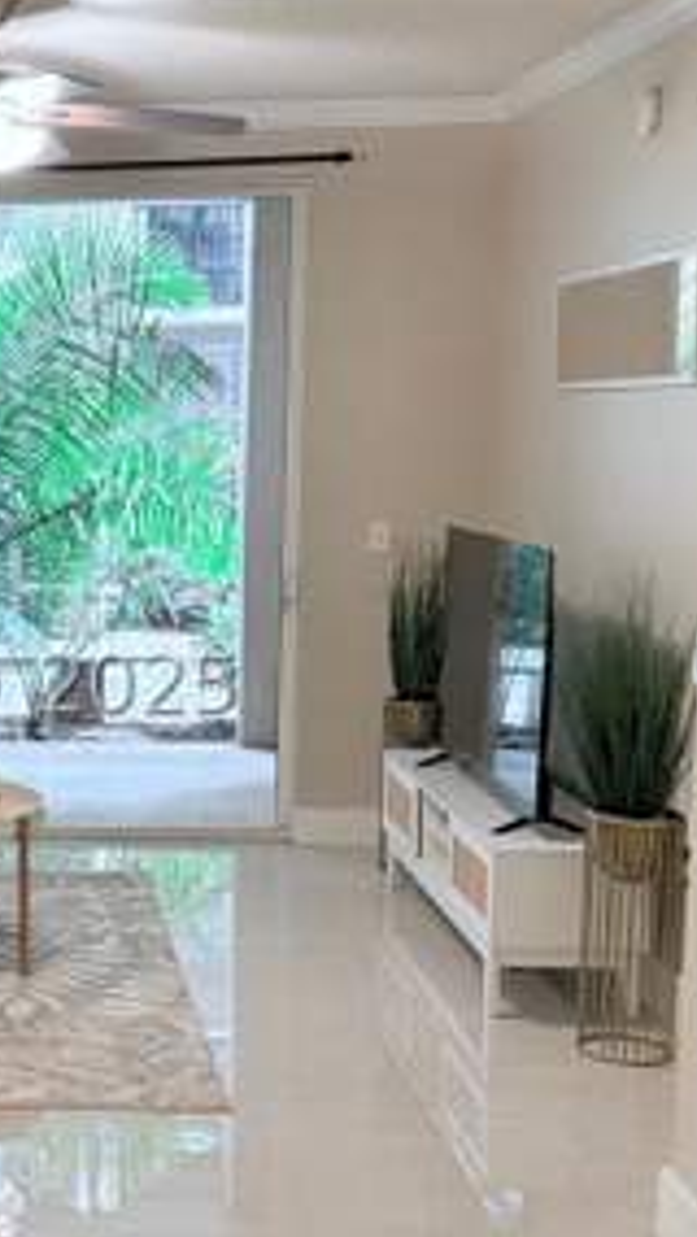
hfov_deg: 19.5
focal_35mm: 59
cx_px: -70
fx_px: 1936
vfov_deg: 35.4
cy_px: 684
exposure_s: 1/60
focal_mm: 6.76
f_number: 1.78
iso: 320
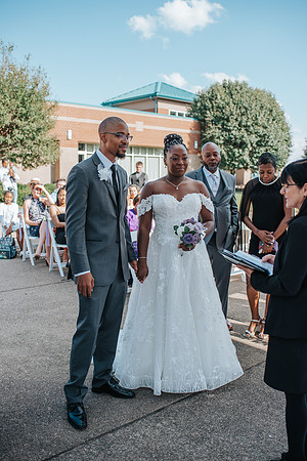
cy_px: 230
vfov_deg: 54.4
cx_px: 154
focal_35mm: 35
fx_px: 448
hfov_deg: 37.9
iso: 200
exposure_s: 1/1250
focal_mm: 35
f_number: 3.2
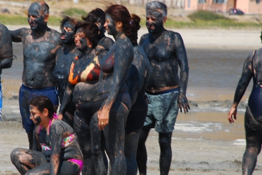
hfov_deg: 6.8
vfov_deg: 4.6
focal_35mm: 302
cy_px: 96
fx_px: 2197
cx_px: 96
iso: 100
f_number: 8
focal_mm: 135
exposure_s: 1/60
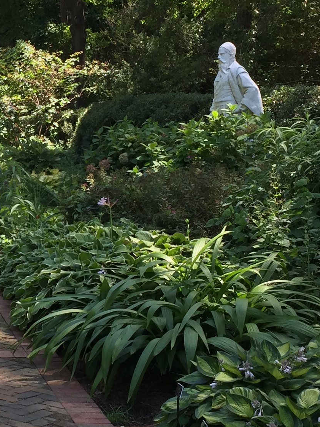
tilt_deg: -3.0
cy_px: 245
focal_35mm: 85
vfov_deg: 23.0
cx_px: -18
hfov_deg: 16.9
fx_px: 1048
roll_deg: +0.6
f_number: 2.2
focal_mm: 4.15
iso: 32
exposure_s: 1/344
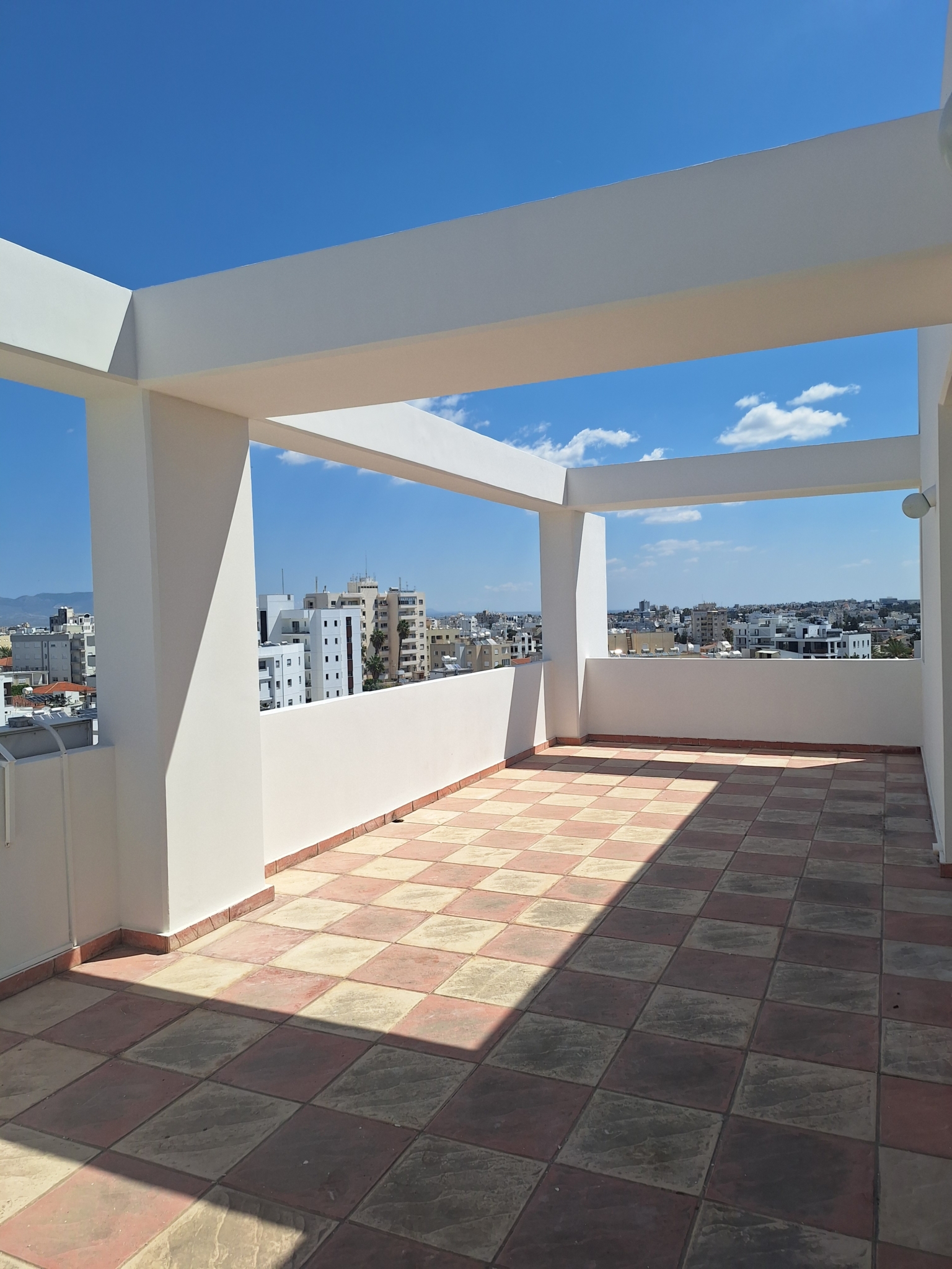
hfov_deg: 58.9
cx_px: 476
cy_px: 634
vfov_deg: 73.9
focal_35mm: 23
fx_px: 843
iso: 40
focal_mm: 5.54
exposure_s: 1/4566
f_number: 1.8
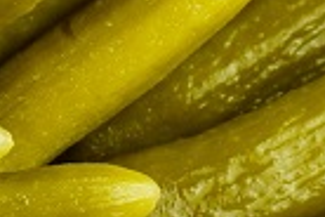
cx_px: -207
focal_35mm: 307
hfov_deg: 6.6
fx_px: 2771
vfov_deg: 4.5
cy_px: 24
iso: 800
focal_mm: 50
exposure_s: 1/90
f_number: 9.5
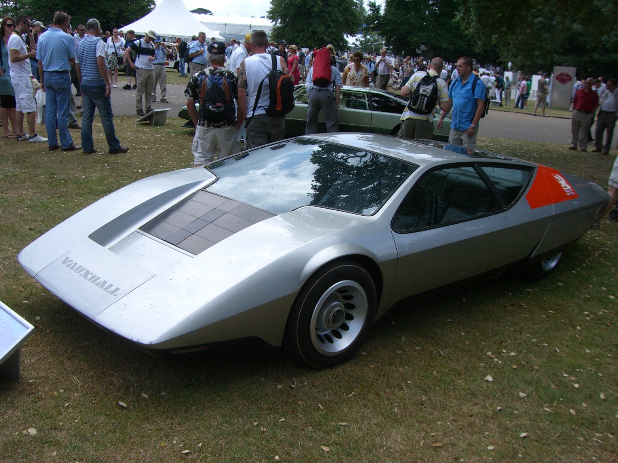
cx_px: 309
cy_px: 232
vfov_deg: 37.7
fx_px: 678
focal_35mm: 38
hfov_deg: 49.0
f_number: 4.3
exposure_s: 1/500
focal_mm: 6.2
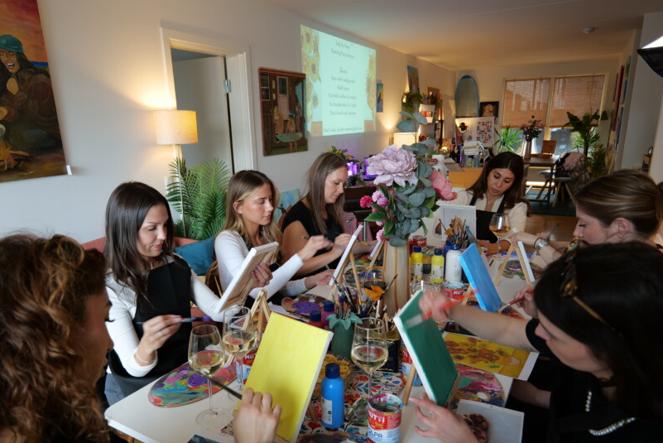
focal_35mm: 23
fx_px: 424
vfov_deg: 54.9
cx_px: 319
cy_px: 256
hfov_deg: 76.0
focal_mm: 18
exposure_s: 1/20
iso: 320
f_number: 4.7
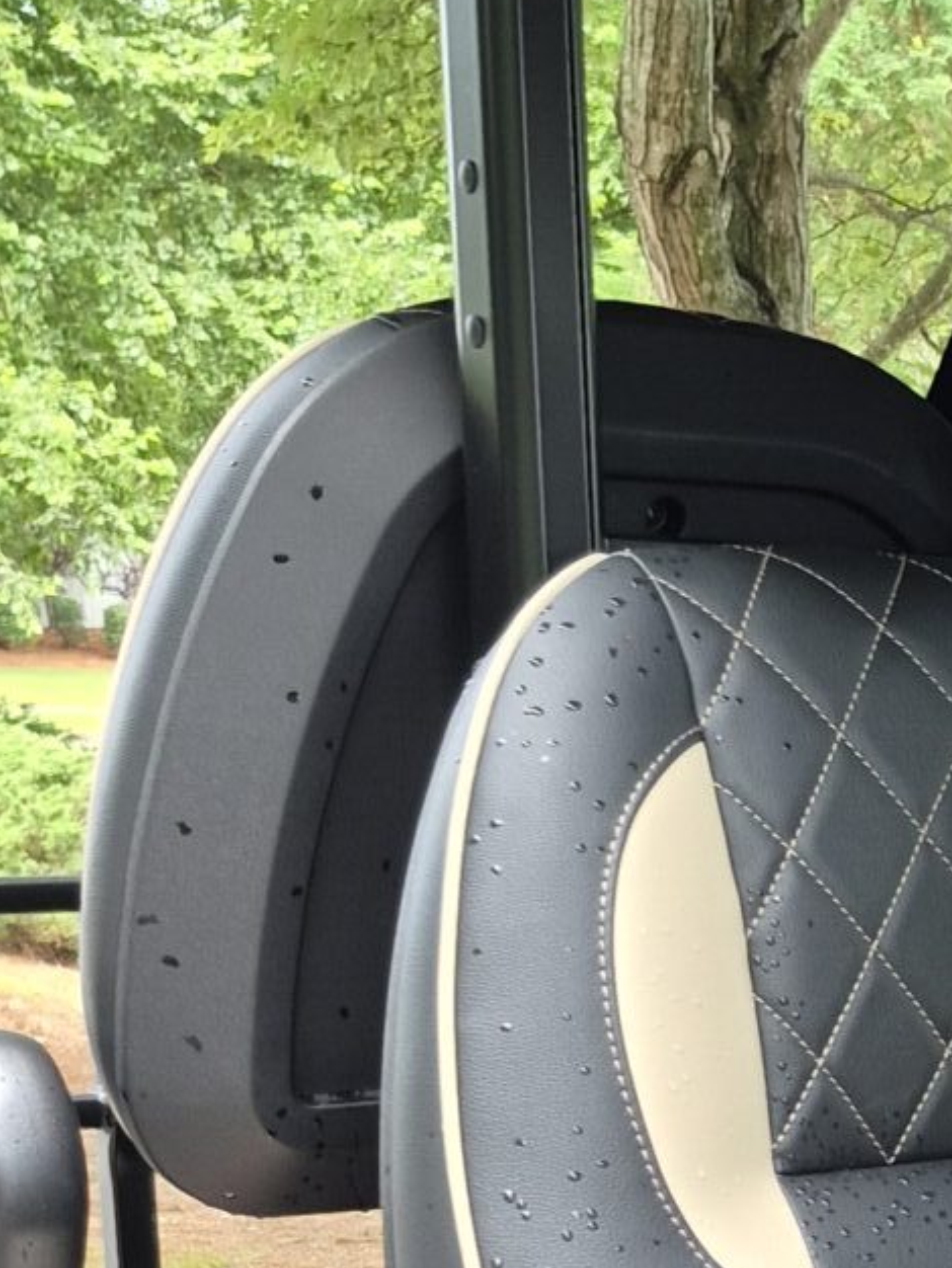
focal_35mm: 94
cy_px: 1430
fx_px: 3445
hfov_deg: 14.4
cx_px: 1543
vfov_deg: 19.9
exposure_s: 1/180
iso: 50
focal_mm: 5.4
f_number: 1.8
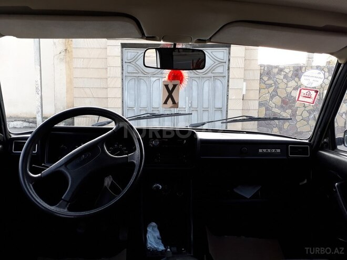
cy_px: 130
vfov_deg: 51.4
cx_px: 174
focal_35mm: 27
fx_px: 271
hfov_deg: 65.3
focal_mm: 3.6
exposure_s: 1/100
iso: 50
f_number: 1.9
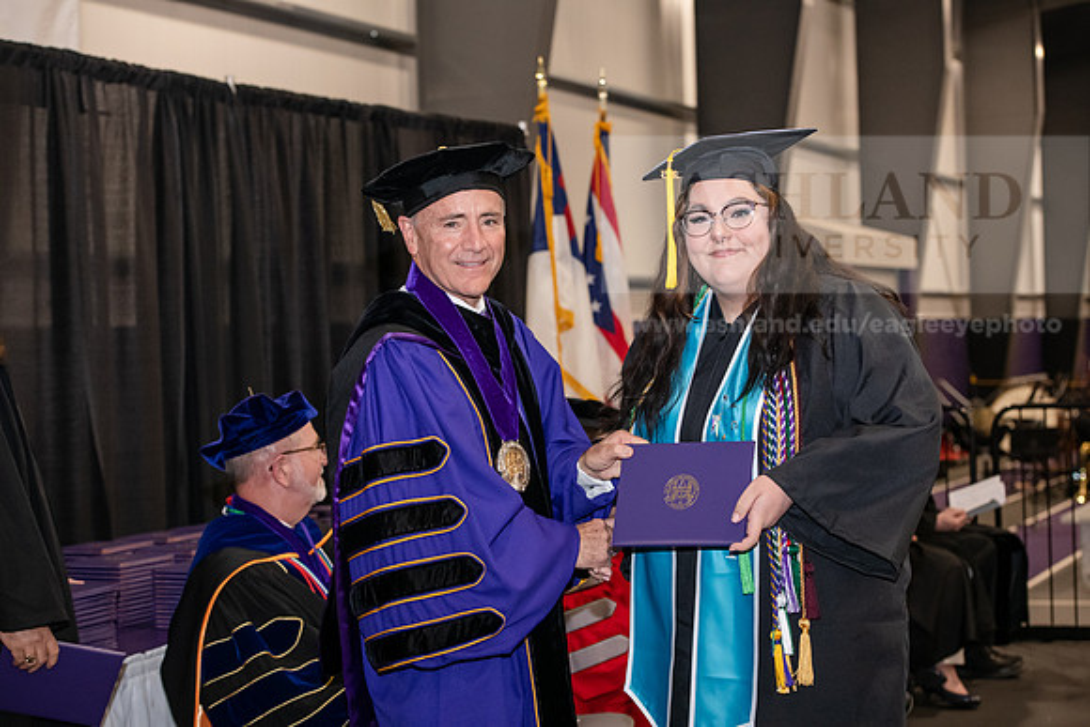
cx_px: 545
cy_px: 364
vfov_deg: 19.5
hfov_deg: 28.8
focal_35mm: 70
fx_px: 2120
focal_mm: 70
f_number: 5
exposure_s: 1/200
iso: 2500
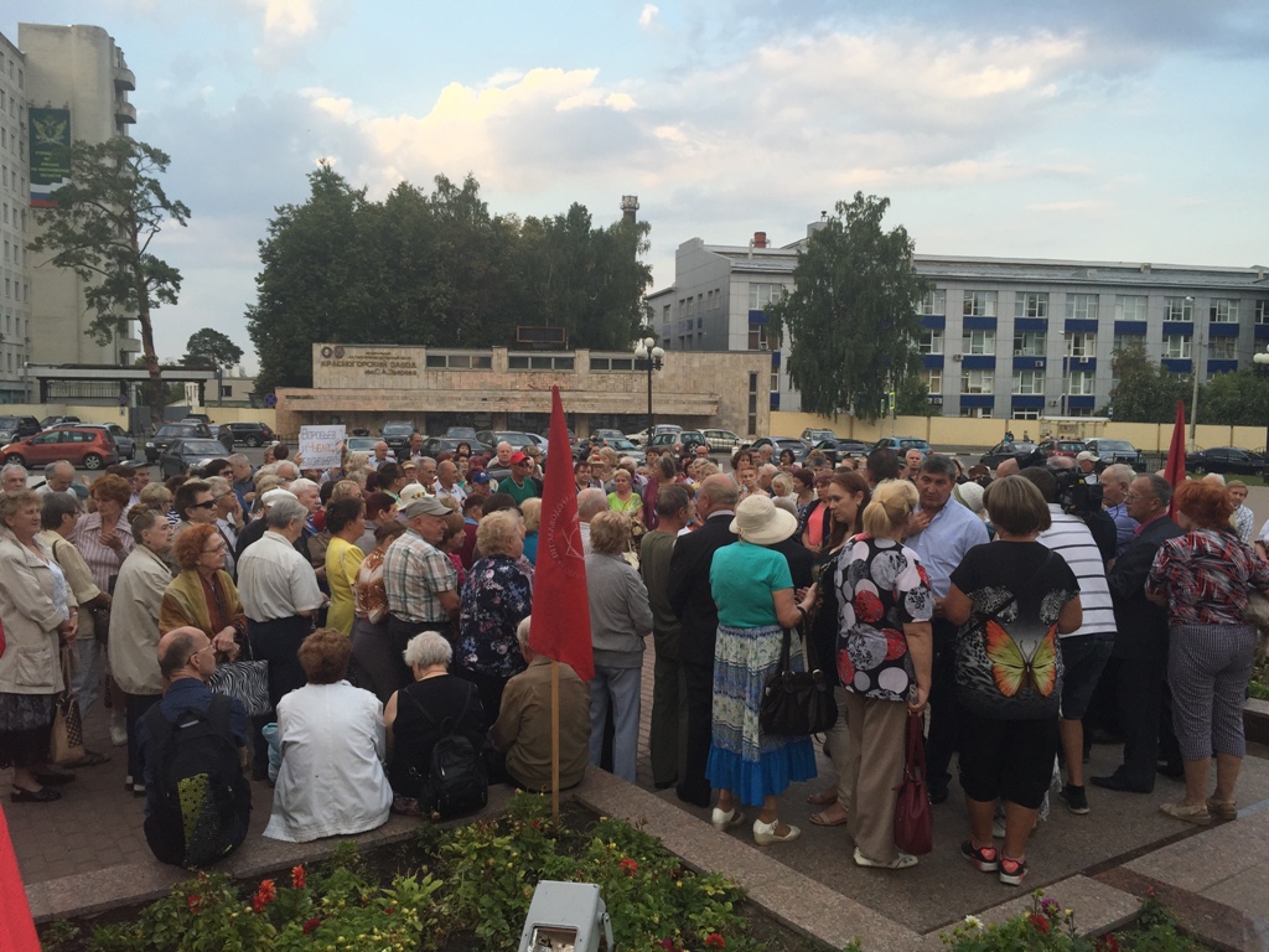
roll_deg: -0.9
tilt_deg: -4.2
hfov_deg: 61.7
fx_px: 1063
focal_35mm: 29
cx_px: 634
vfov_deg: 48.2
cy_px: 476
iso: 32
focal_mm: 4.15
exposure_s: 1/380
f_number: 2.2
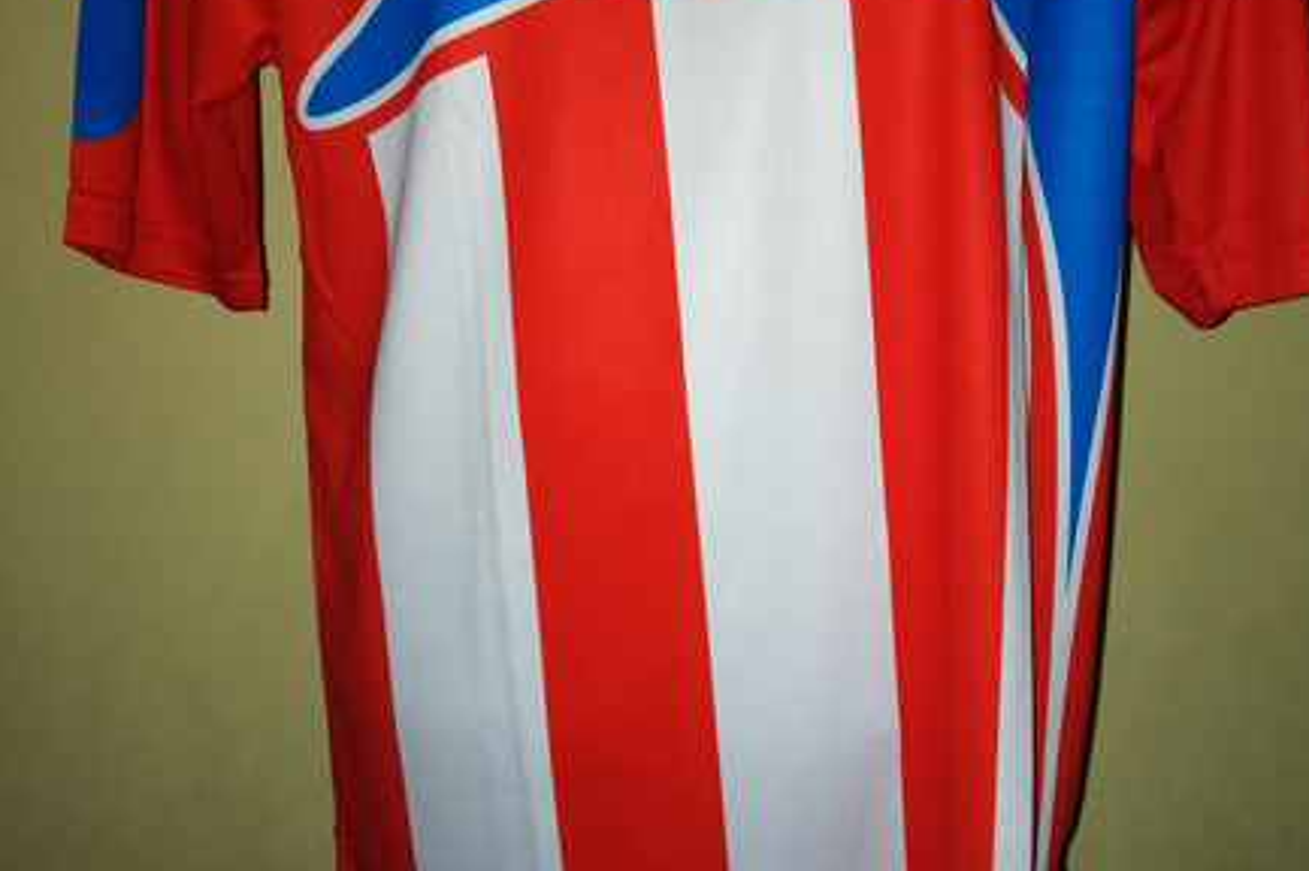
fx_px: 1453
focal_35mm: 40
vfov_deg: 33.2
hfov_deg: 48.4
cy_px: 342
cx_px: 719
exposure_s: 1/25
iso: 389
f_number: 2.2
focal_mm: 3.46
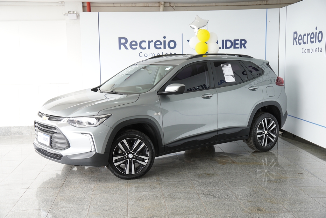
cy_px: 109
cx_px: 163
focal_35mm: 46
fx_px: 421
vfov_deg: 29.0
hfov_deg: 42.3
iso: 200
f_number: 3.5
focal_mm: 31
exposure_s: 1/80
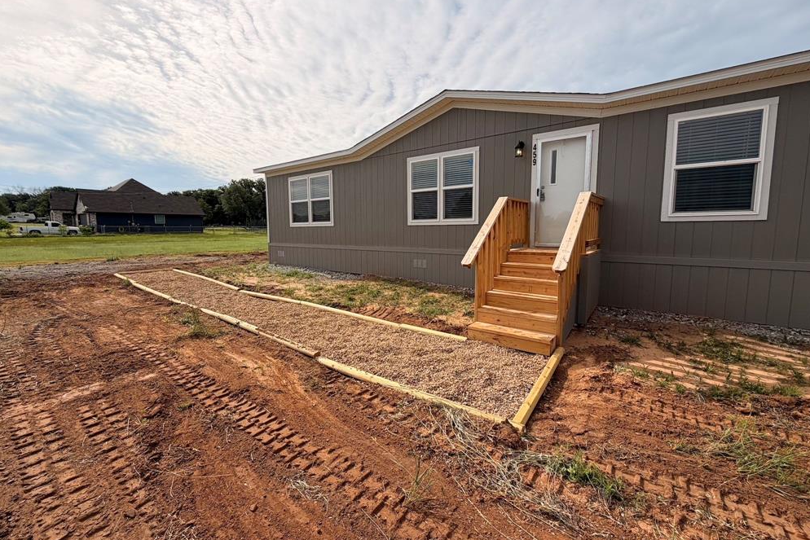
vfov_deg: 77.3
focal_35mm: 15
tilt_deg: -5.1
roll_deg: +0.2
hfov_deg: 100.4
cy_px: 264
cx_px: 403
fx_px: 338
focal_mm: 2.22
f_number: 2.2
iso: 20
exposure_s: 1/1534
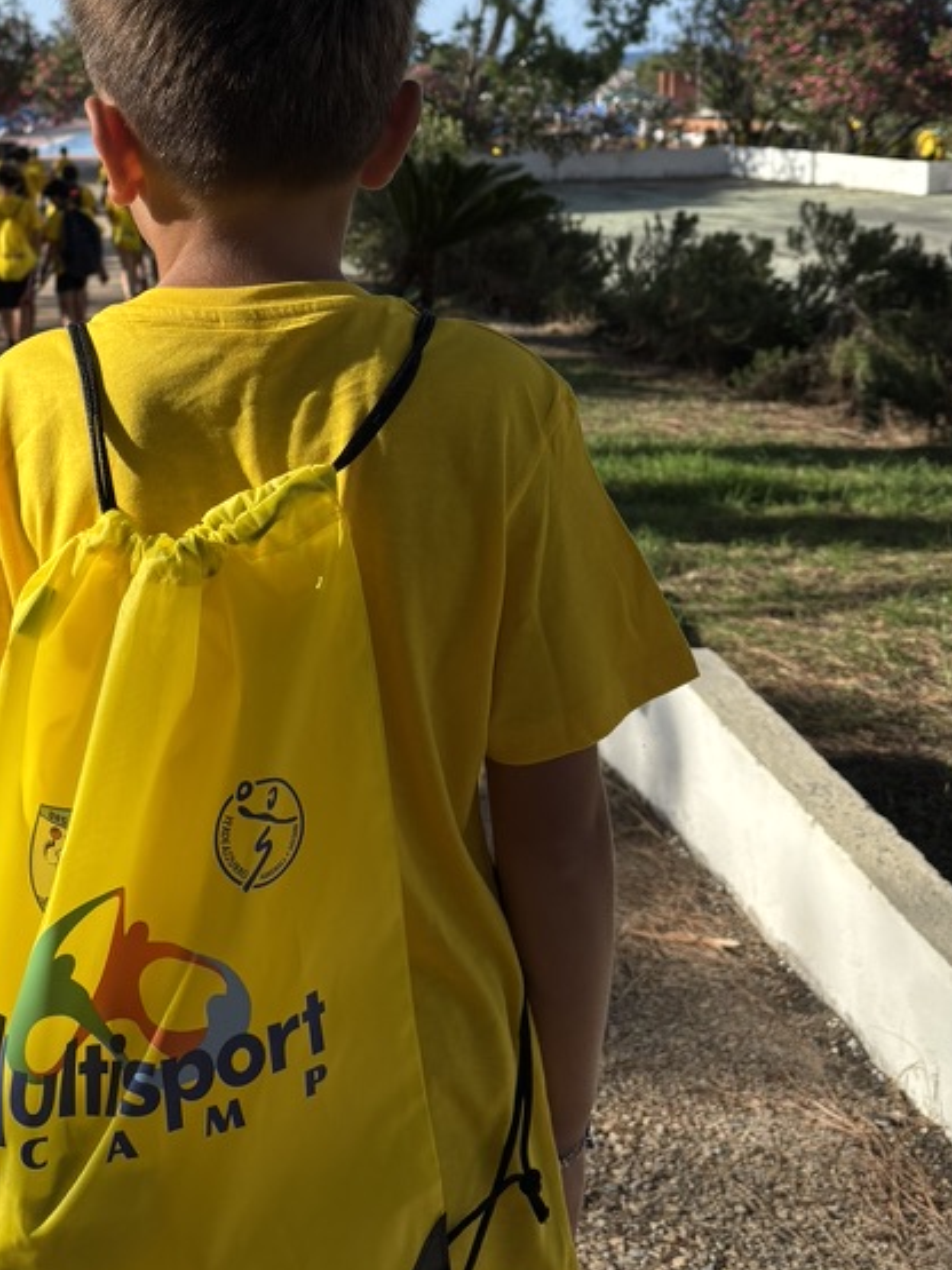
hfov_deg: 29.7
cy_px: 307
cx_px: 217
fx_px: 1761
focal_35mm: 48
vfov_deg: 38.6
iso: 50
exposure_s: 1/2571
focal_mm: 5.96
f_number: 1.6
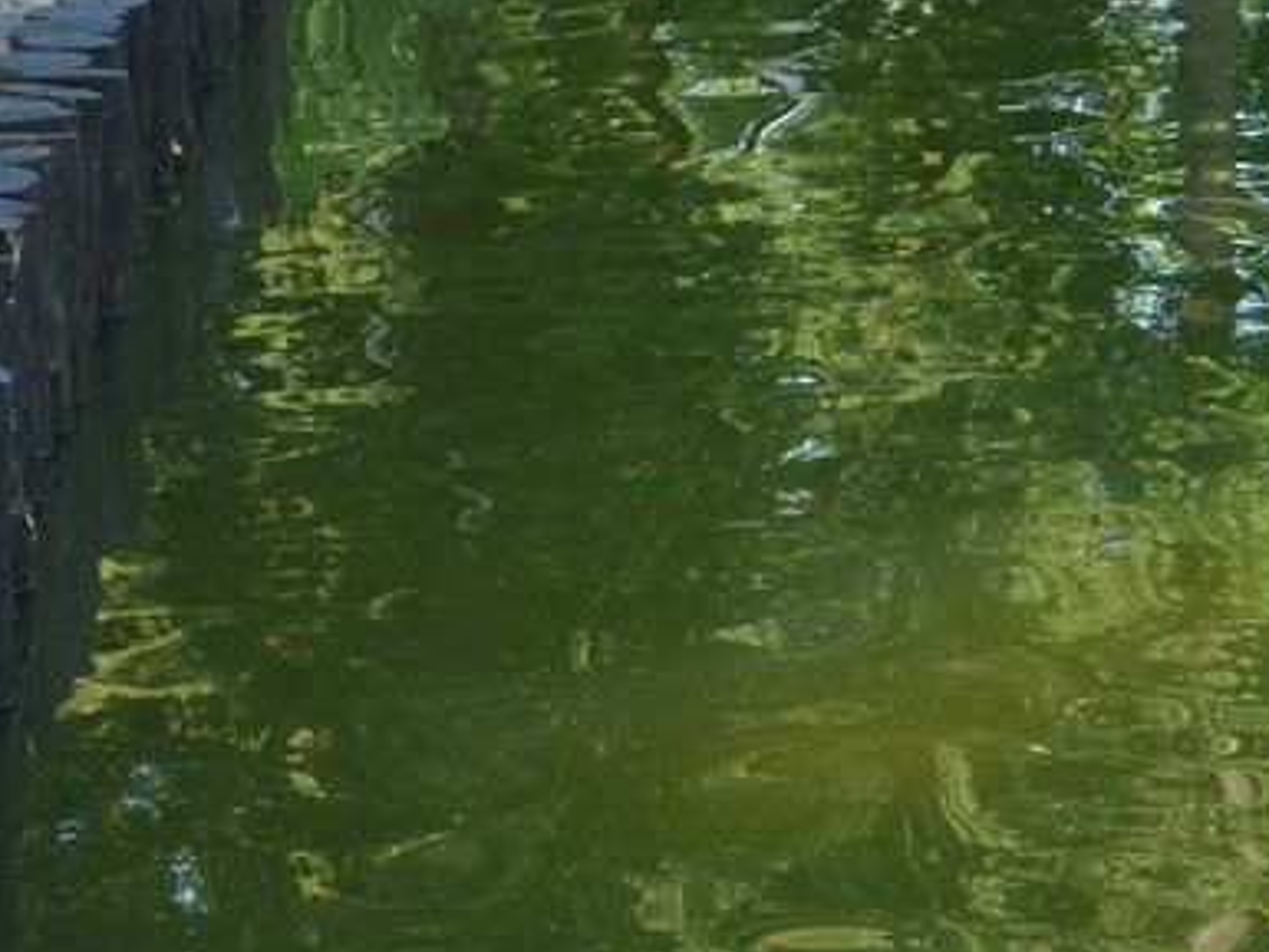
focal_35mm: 157
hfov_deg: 12.3
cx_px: -227
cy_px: -489
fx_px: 5757
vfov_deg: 9.2
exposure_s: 1/250
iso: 250
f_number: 8
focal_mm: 30
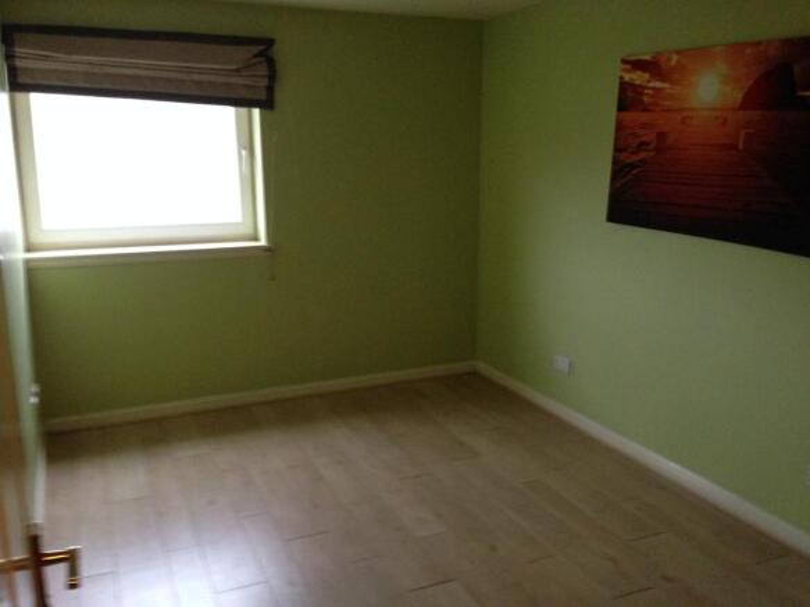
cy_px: 304
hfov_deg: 55.4
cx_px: 405
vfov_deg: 42.9
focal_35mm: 33
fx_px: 772
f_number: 2.4
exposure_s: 1/20
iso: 320
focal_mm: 4.12
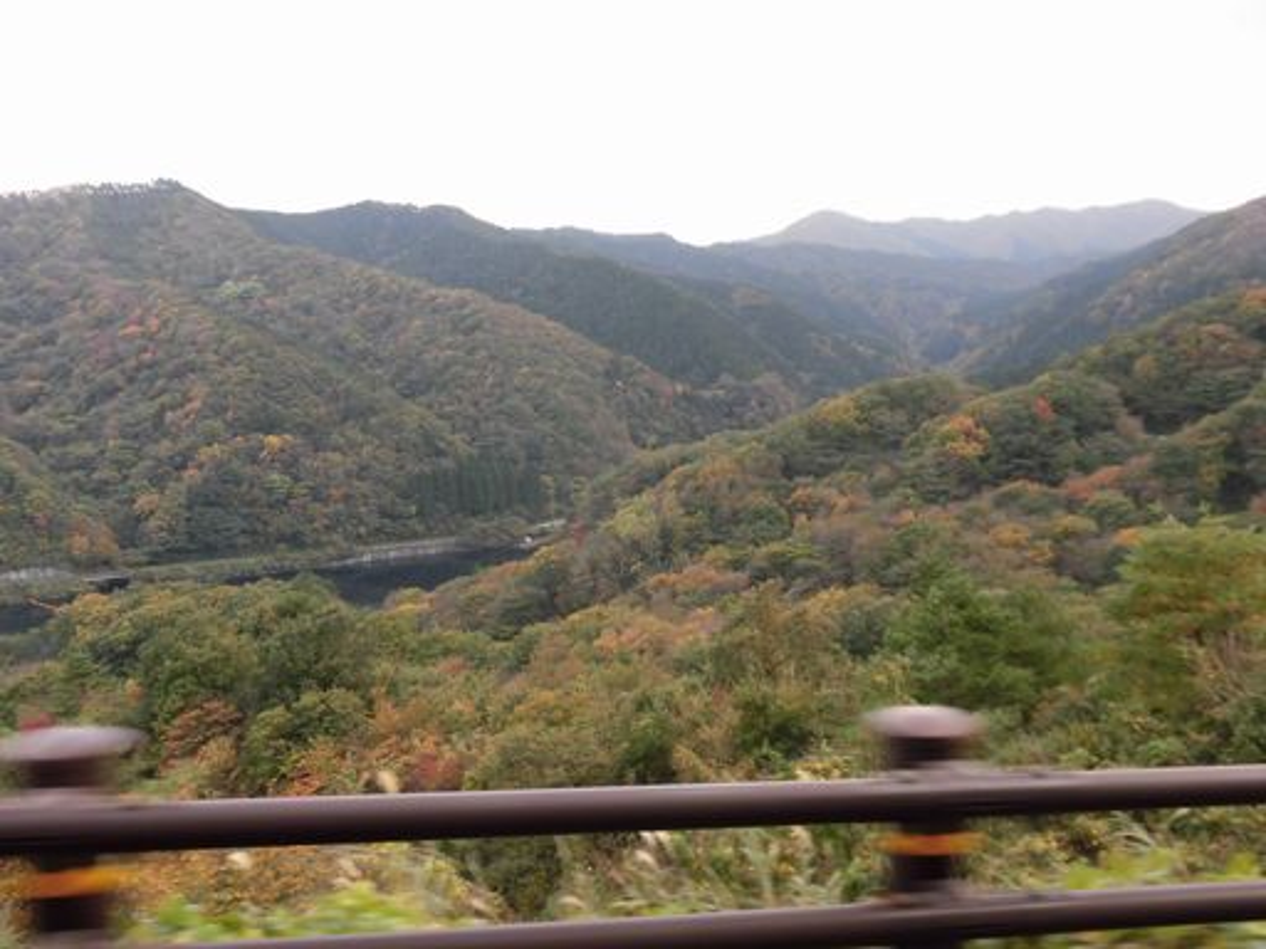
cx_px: 633
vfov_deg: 44.2
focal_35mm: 32
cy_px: 474
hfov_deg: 56.8
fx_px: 1170
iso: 100
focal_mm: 5.81
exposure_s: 1/100
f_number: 3.5
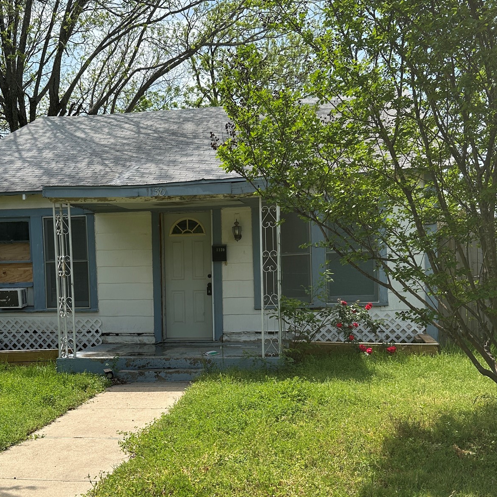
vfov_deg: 44.7
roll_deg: +1.5
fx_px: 601
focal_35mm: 37
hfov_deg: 44.8
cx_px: 207
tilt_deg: -2.3
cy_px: 301
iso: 80
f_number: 1.78
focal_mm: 6.86
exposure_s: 1/3717
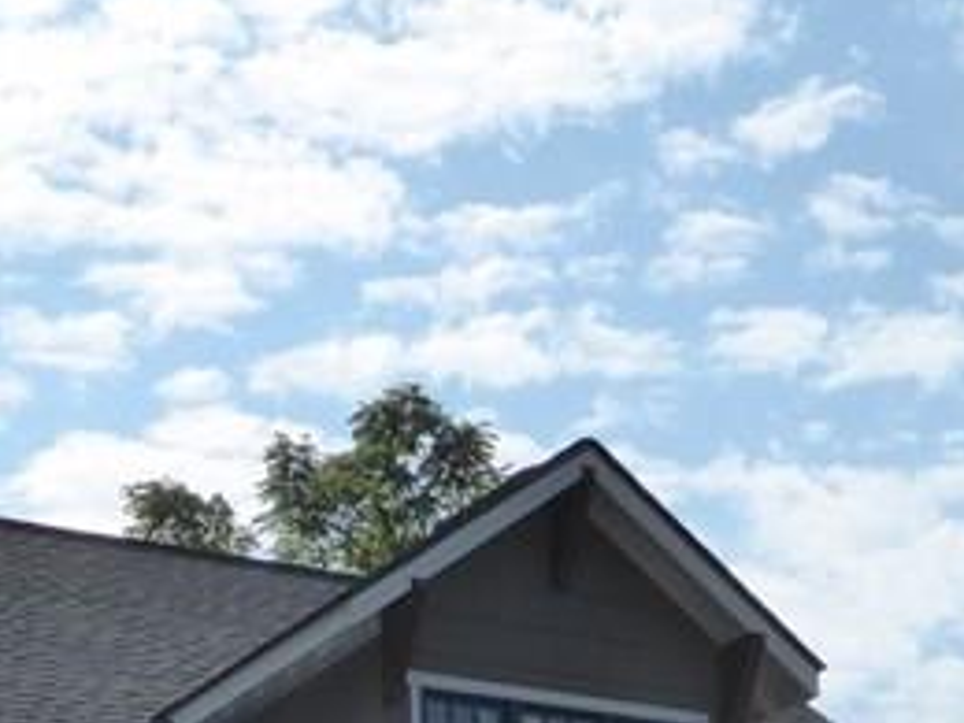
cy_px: 1081
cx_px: 588
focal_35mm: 114
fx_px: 3175
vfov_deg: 12.4
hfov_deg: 17.2
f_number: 3.5
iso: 160
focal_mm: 5
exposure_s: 1/2000
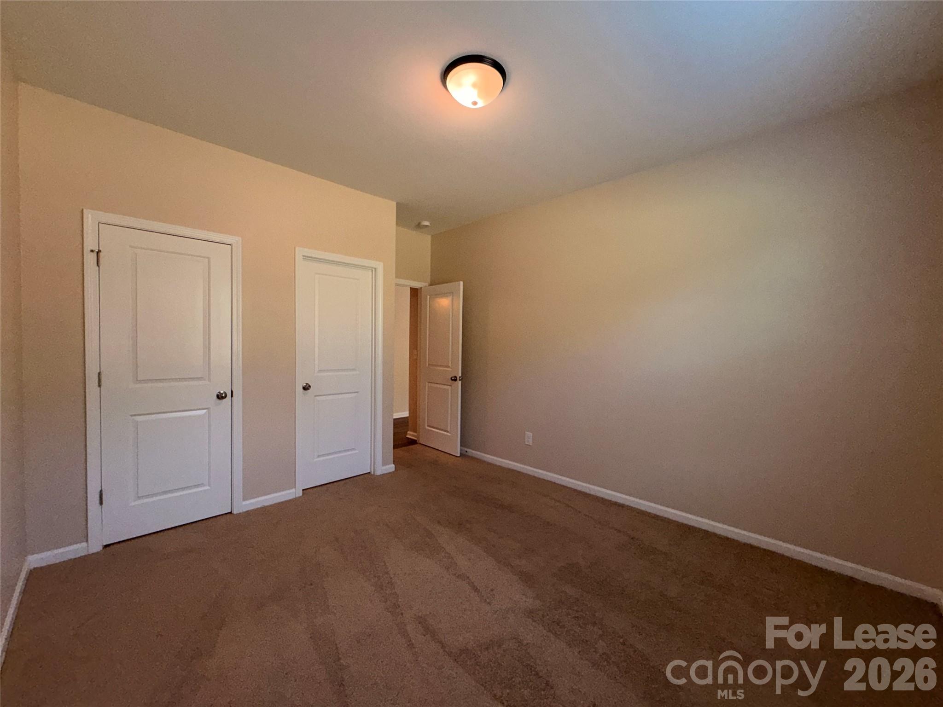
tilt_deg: -2.1
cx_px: 472
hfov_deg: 102.1
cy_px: 354
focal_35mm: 14
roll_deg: -1.1
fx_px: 381
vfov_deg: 85.7
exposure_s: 1/60
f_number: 2.2
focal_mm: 2.22
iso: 125
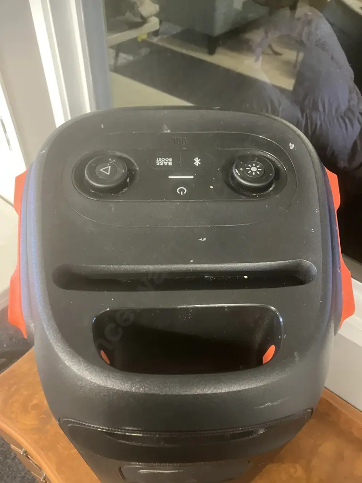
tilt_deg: -43.7
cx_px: 181
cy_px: 242
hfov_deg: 49.7
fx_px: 390
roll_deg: -2.9
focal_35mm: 28
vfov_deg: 63.4
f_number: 1.8
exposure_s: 1/25
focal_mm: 3.99
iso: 500
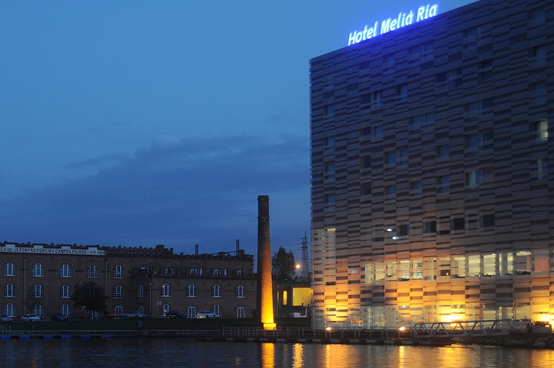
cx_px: 90
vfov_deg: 20.2
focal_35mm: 66
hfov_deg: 29.6
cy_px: 314
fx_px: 1015
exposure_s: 1/2
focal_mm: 24
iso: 200
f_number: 4
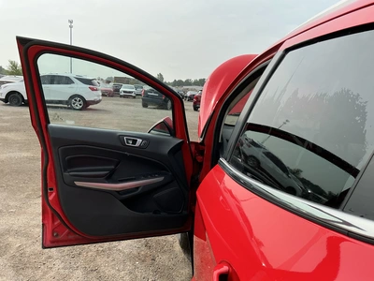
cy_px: 140
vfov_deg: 49.7
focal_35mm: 28
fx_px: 303
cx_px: 187
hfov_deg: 63.4
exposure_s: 1/1342
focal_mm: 3
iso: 25
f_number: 1.8
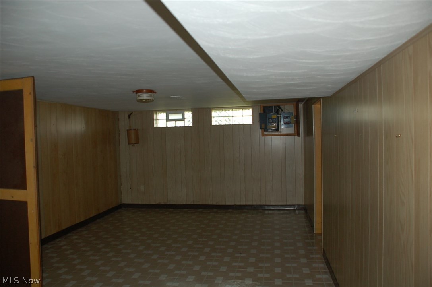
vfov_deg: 47.8
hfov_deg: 67.4
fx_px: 324
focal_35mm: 27
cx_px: 216
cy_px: 144
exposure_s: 1/60
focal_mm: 18
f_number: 3.5
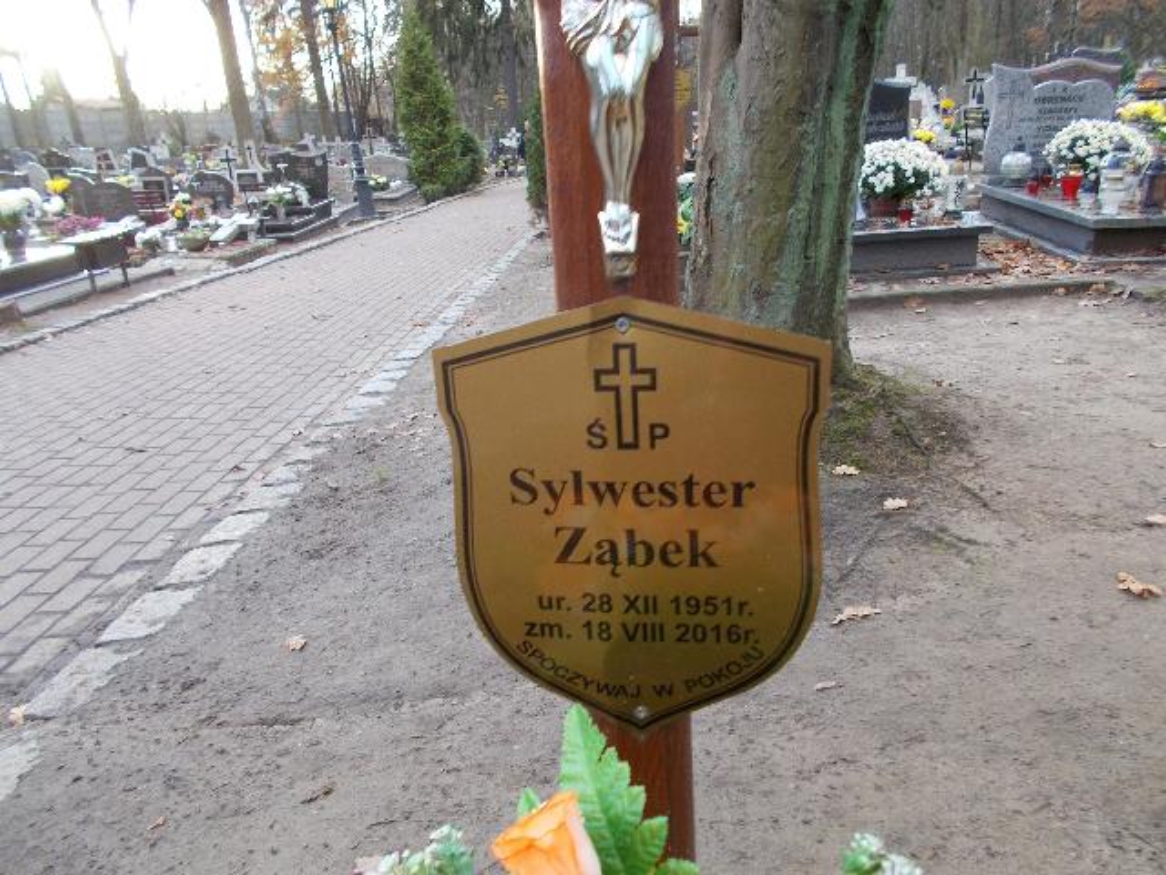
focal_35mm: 26
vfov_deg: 53.1
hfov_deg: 67.3
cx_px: 583
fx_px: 876
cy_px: 438
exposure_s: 1/25
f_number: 3.2
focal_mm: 4.6
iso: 80
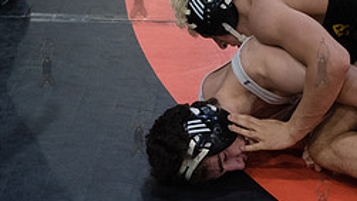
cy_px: 62
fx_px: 1259
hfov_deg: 15.9
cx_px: 321
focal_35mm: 133
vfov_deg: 9.1
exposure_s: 1/640
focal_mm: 55
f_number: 3.2
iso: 8000
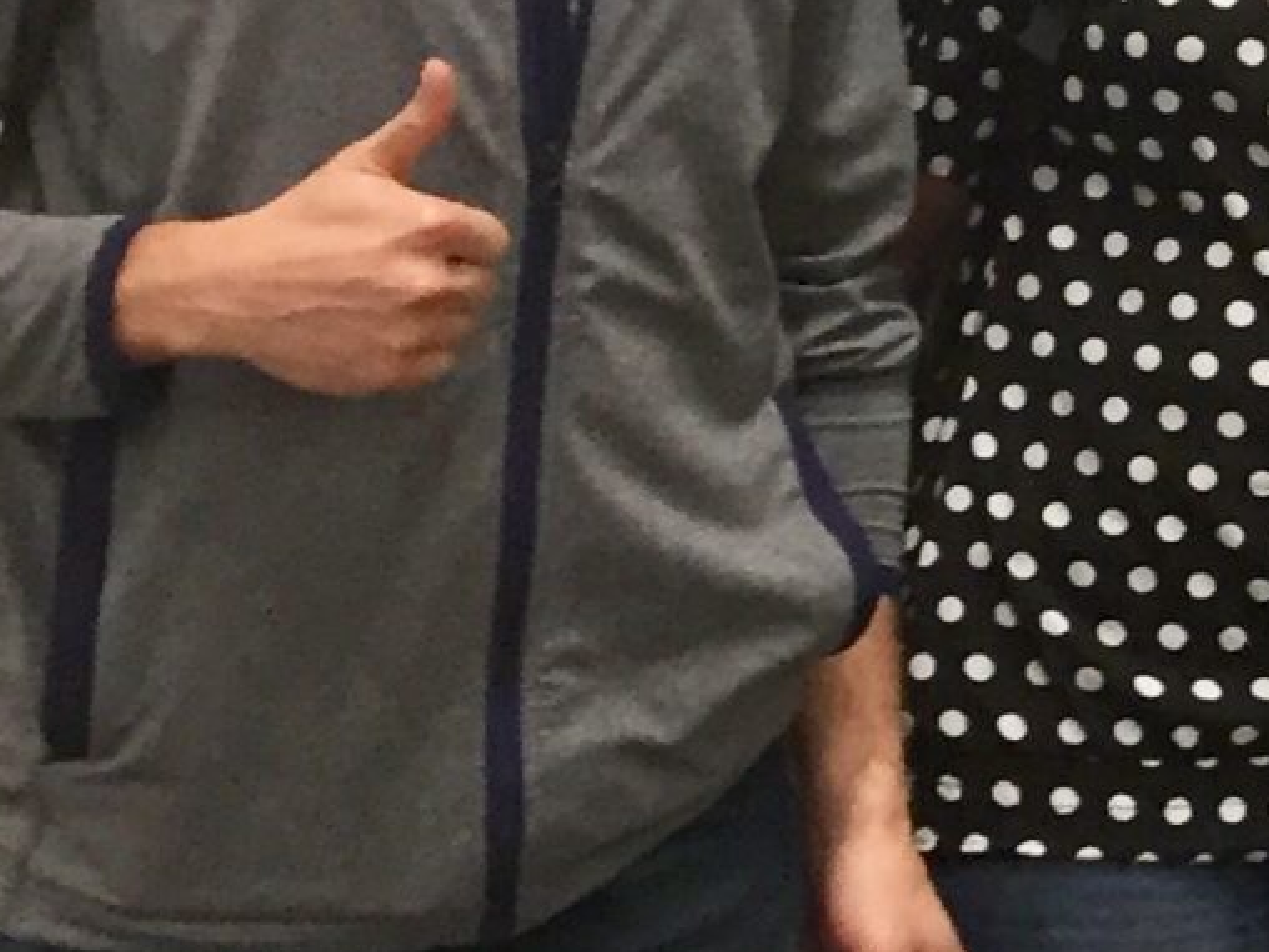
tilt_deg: -2.1
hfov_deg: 12.0
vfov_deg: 10.0
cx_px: 2578
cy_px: -95
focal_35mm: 146
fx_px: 5352
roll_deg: +1.4
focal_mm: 4.15
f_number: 2.2
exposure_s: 1/30
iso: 100
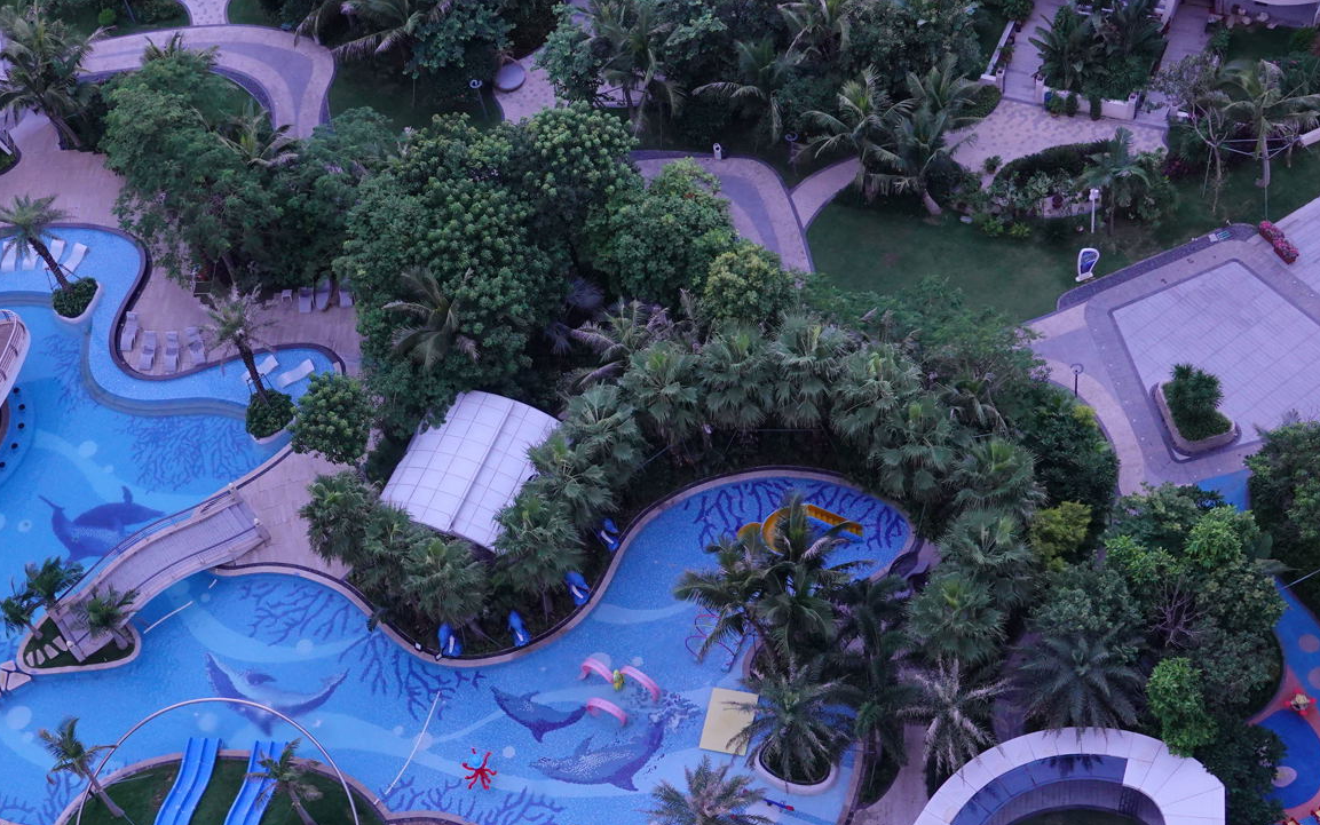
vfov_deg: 24.2
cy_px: 614
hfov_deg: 37.9
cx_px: 467
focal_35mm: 53
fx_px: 1907
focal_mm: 12.63
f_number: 2.8
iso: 640
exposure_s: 1/640
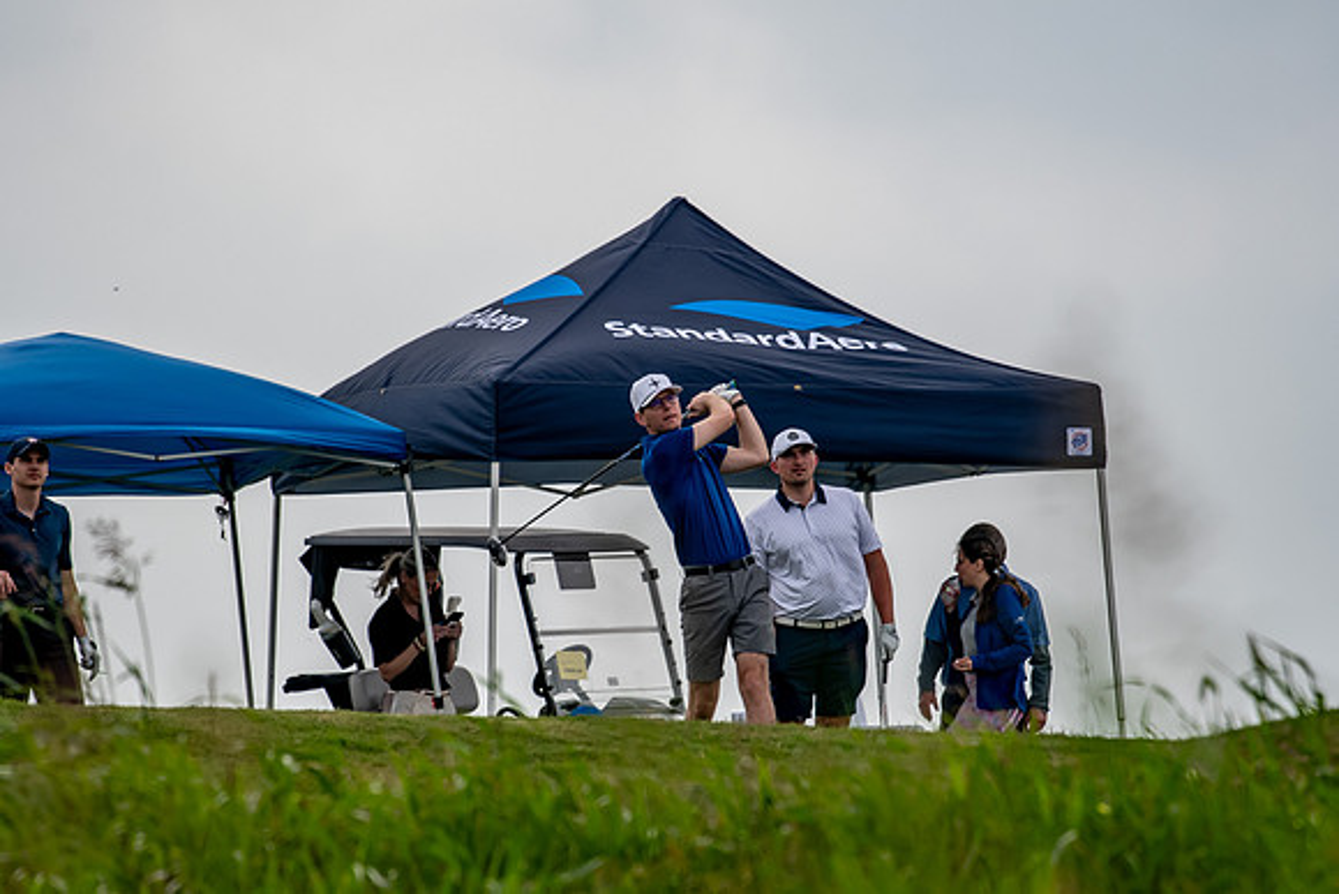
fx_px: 21205
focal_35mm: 570
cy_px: 447
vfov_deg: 2.4
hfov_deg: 3.6
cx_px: 670
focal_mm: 380
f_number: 5.6
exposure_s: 1/2000
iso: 320
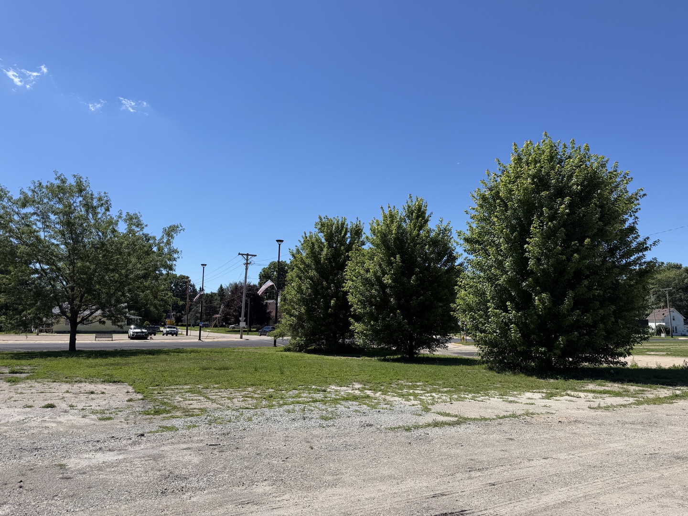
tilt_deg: +7.4
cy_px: 258
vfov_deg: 56.8
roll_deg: -0.5
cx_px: 344
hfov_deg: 71.6
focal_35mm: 24
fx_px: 477
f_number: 1.78
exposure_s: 1/4975
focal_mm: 6.76
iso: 80
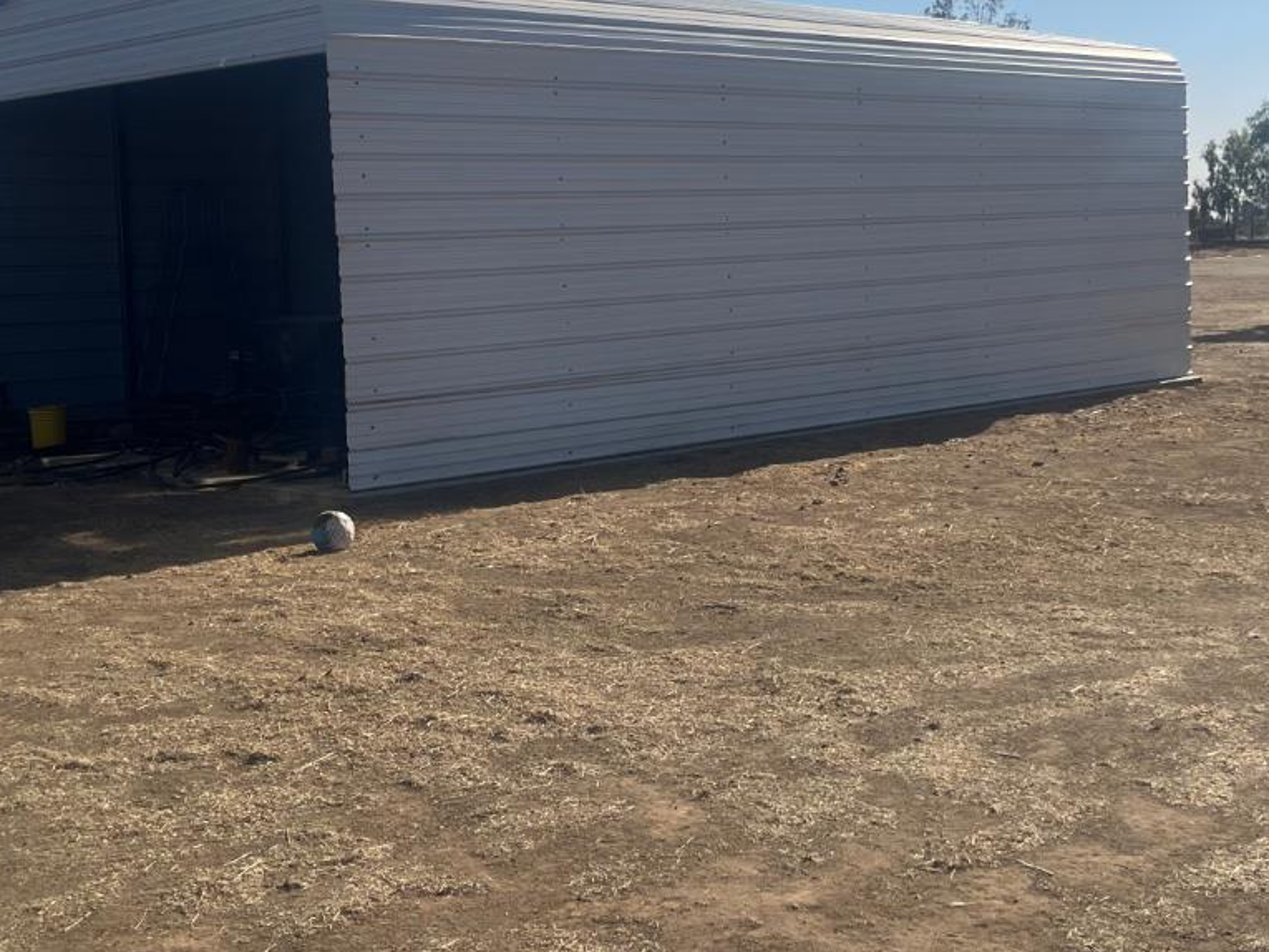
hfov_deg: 37.4
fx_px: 1870
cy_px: 323
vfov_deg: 28.4
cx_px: 753
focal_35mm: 51
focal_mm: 5.1
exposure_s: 1/5848
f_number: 1.6
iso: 50
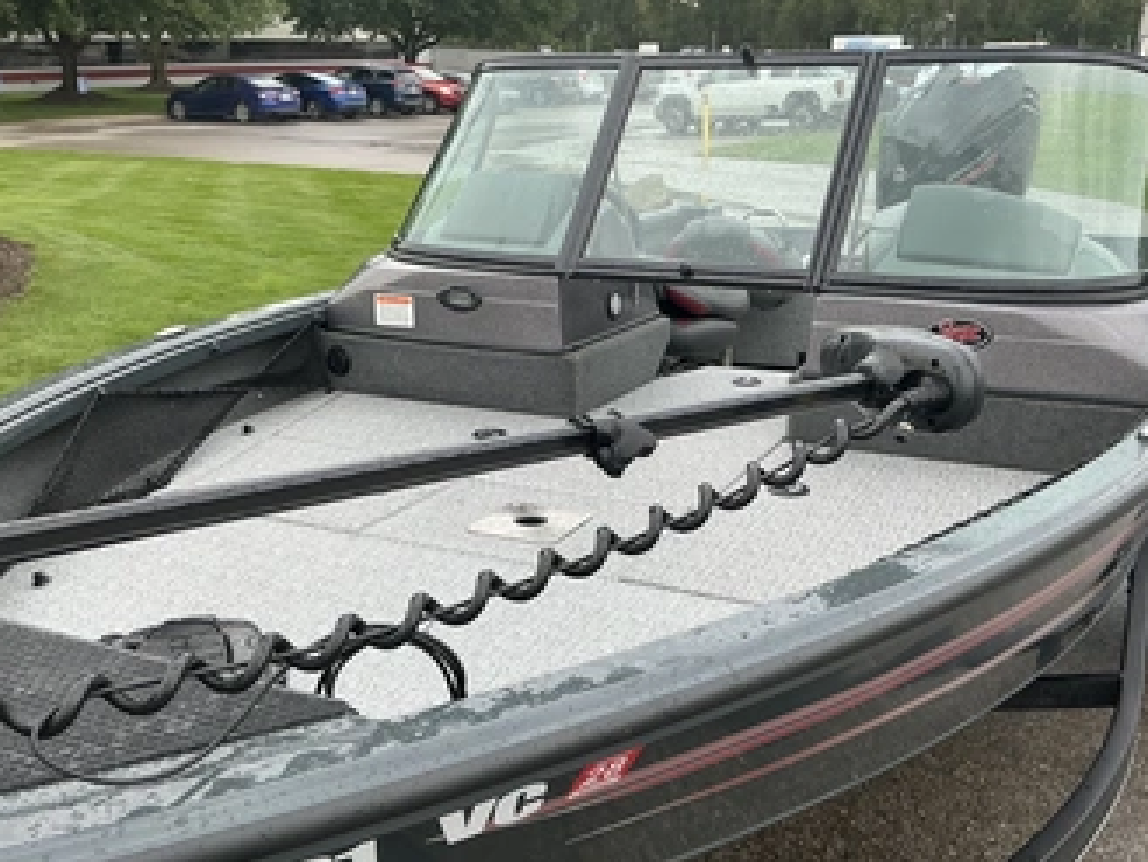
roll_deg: -0.6
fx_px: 1128
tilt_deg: -19.7
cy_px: 492
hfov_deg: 53.9
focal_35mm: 34
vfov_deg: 41.7
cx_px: 607
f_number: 1.8
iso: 25
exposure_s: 1/122
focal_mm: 3
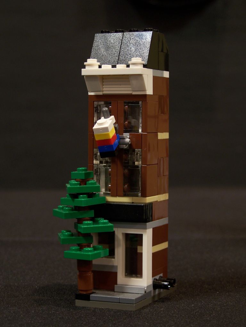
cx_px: 123
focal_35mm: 94
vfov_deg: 20.9
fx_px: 891
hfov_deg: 15.7
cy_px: 164
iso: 80
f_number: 3.2
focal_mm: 15.6
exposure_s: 1/2
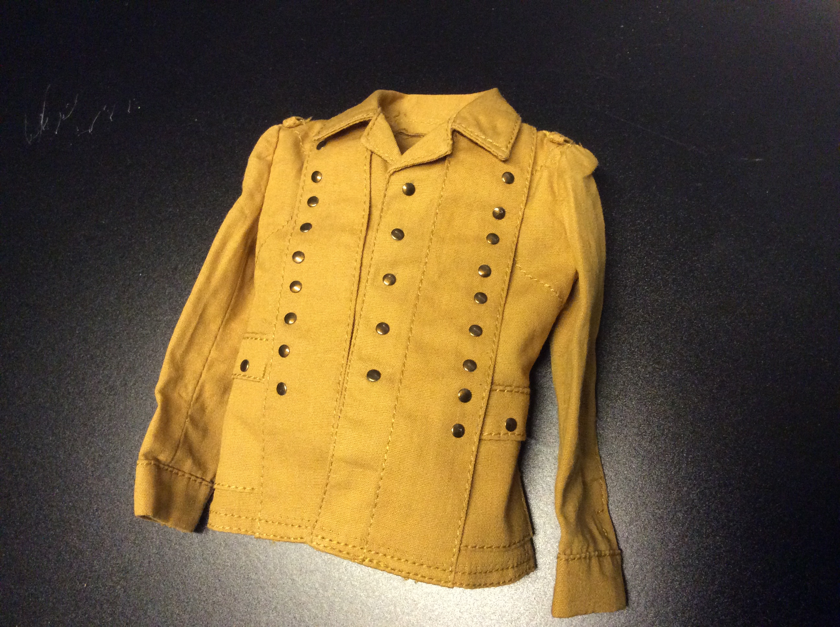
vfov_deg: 44.1
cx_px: 420
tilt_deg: -66.8
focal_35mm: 32
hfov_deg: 56.9
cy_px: 314
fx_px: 775
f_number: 2.4
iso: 250
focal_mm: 3.3
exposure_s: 1/24
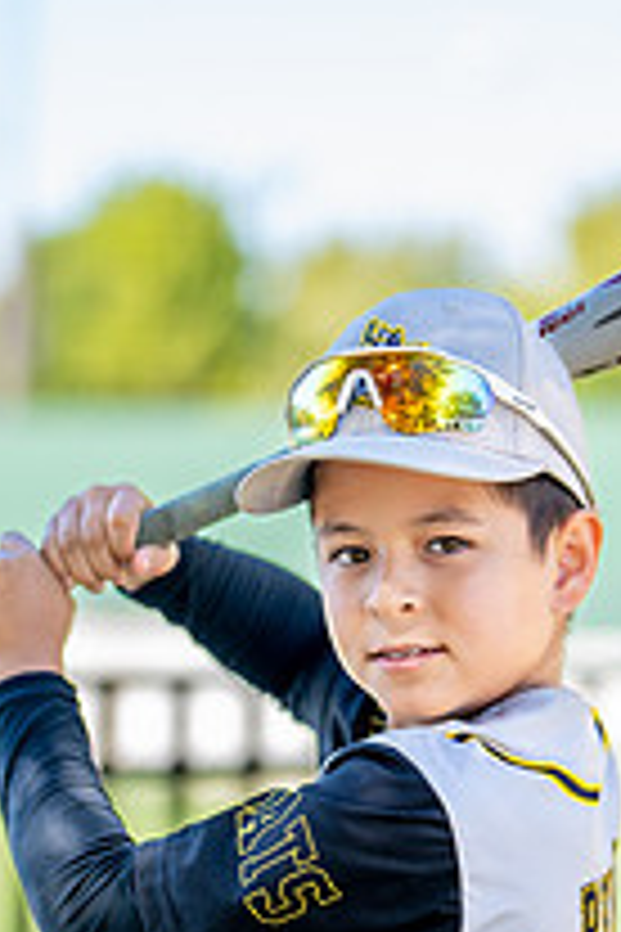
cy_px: 763
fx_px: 4502
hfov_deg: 7.9
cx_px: 406
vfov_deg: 11.8
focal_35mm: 174
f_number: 1.2
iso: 100
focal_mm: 50
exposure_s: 1/1600
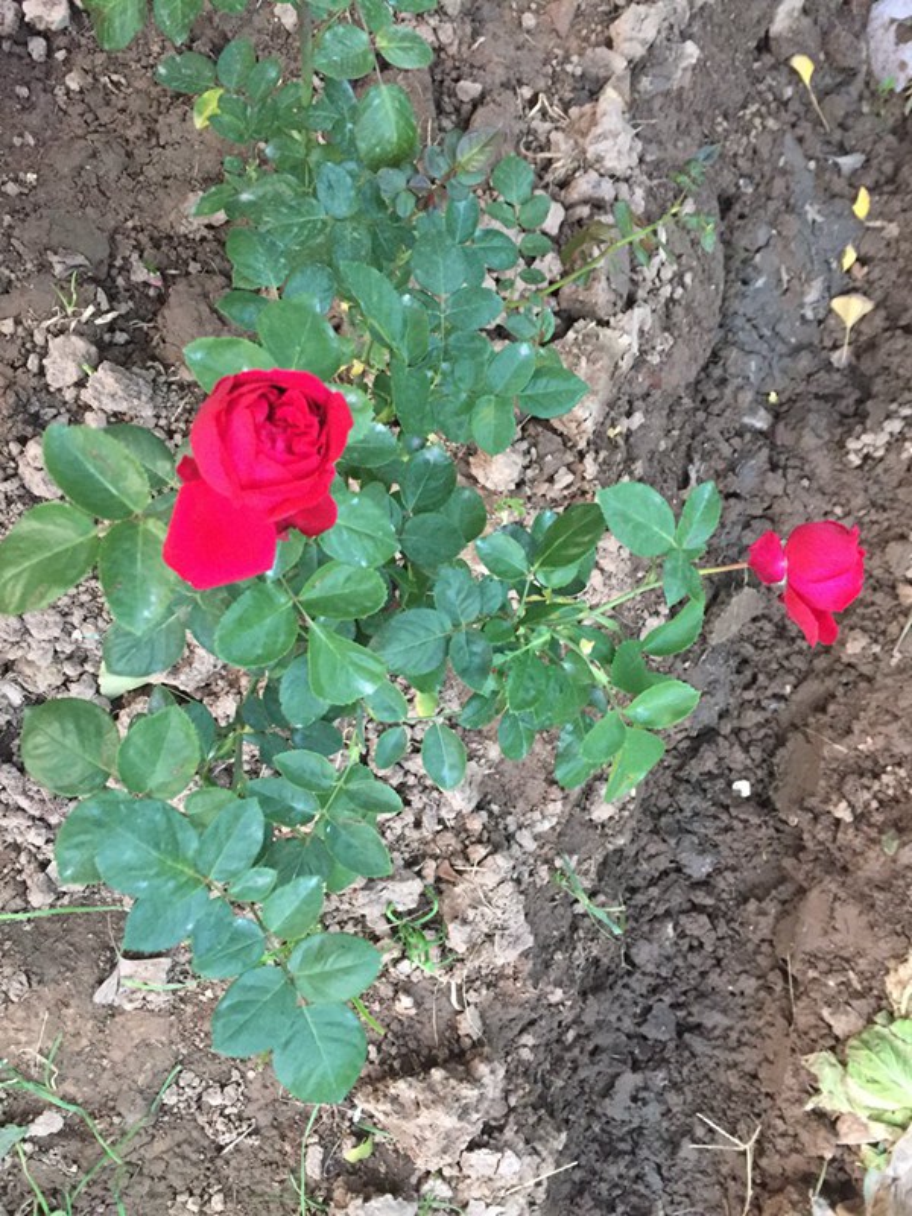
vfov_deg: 61.7
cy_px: 608
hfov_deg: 48.2
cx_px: 456
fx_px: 1019
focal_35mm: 29
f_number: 2.2
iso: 250
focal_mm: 4.15
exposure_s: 1/25
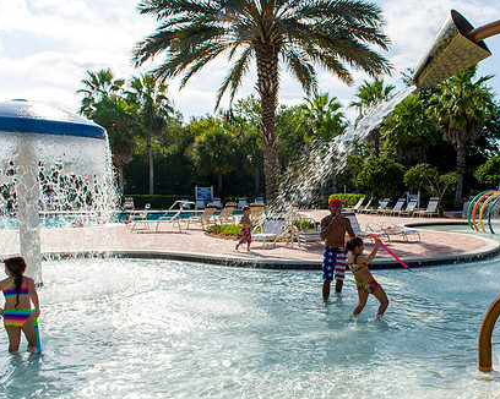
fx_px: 488
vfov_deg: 44.3
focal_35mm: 33
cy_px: 239
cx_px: 341
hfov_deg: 53.0
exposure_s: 1/200
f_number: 9
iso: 100
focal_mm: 24
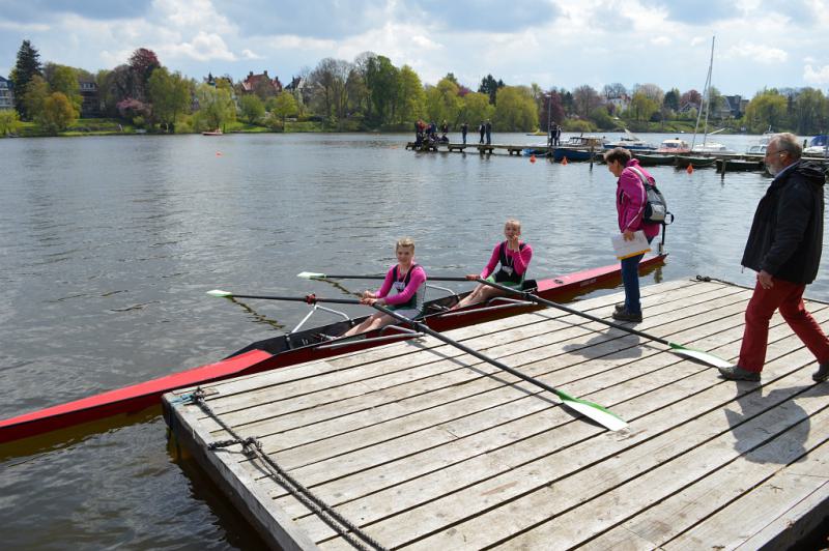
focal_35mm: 27
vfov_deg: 47.9
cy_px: 276
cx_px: 414
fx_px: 621
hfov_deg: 67.4
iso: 400
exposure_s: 1/1600
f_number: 6.3
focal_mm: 18
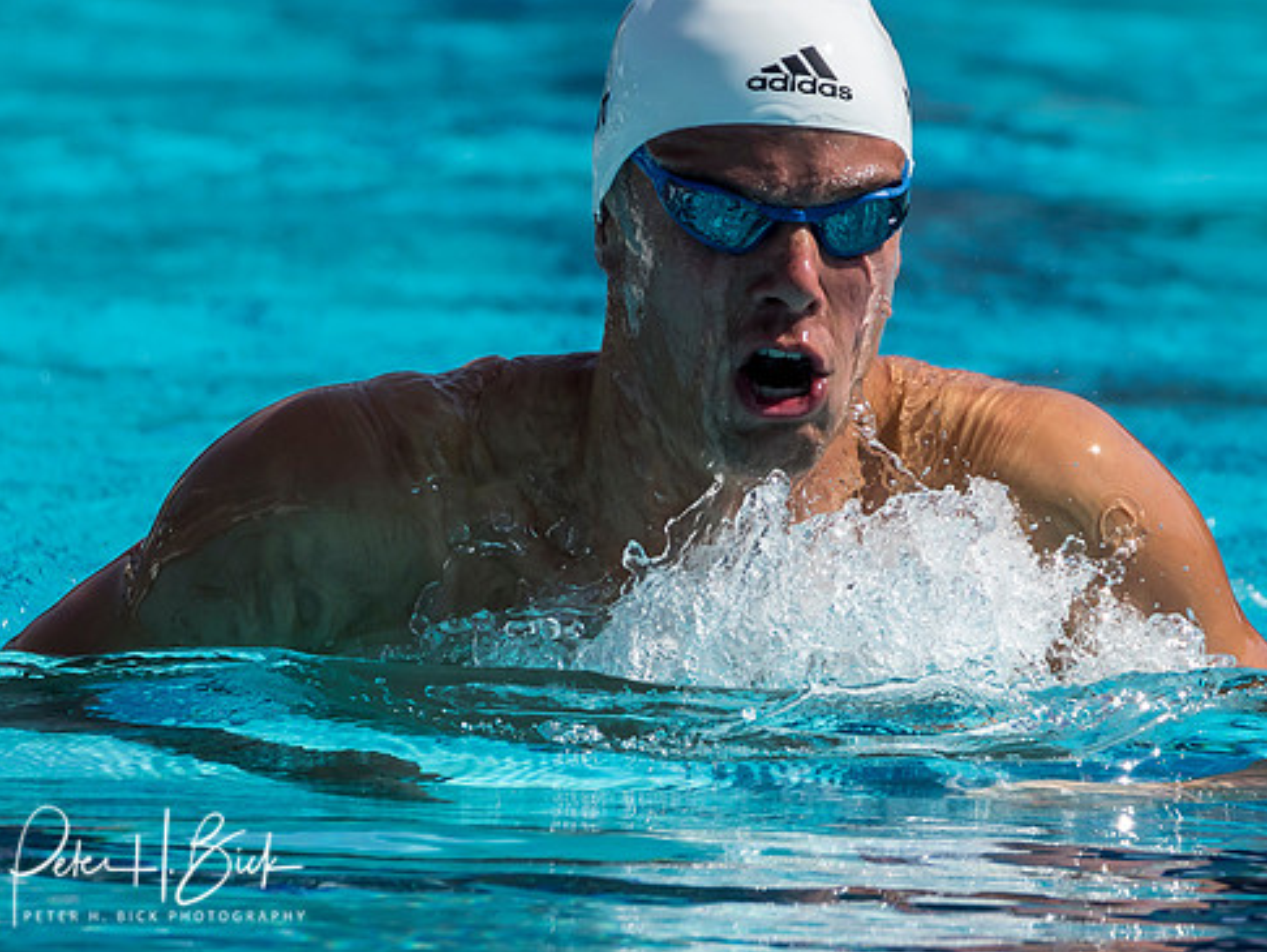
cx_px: 737
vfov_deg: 1.5
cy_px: 418
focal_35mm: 1003
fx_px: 36730
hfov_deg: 2.0
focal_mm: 280
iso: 250
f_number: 6.3
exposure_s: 1/1600
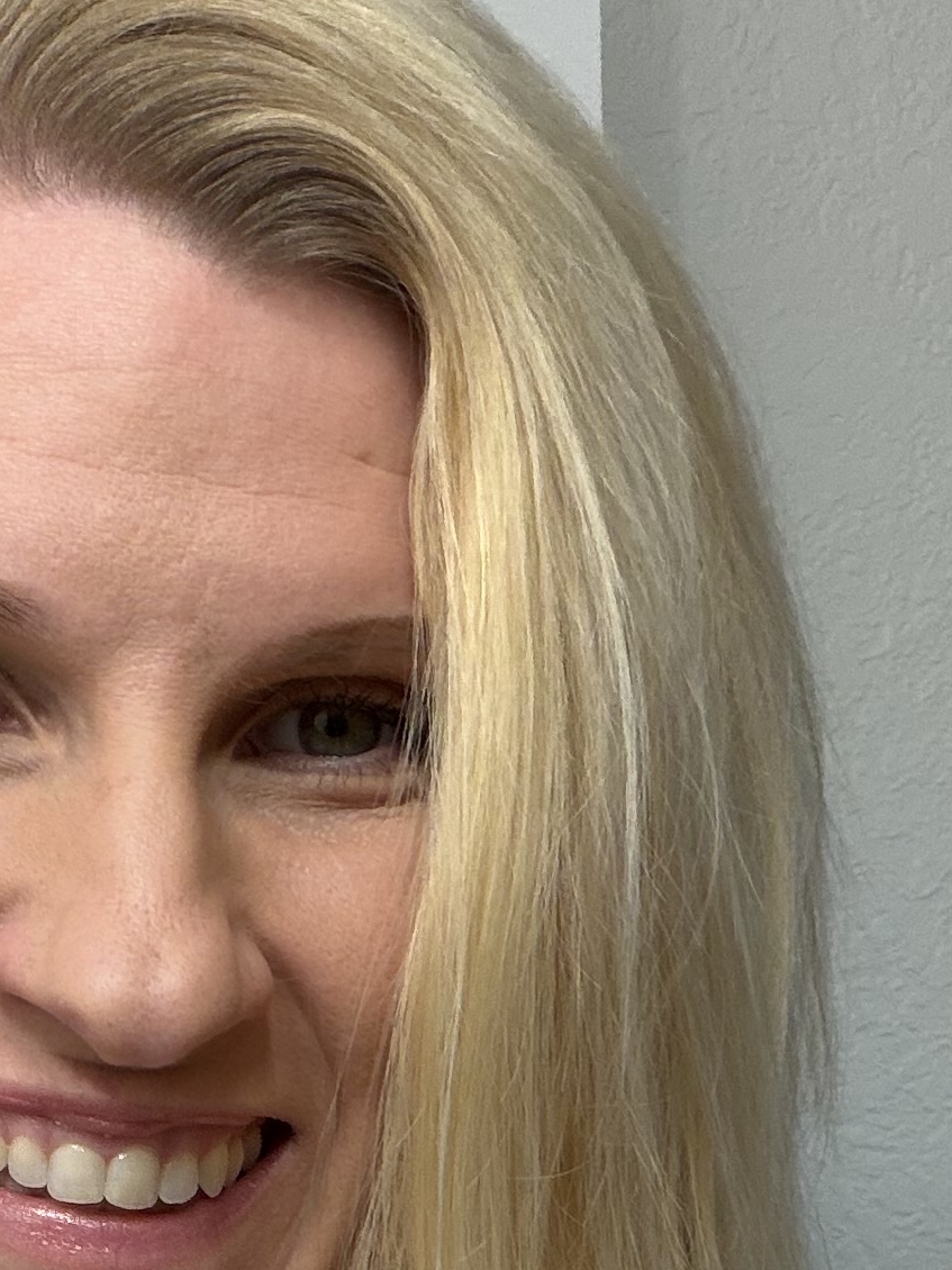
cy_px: 1396
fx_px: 3008
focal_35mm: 82
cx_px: -17
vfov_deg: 22.5
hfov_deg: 17.5
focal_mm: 2.71
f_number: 1.9
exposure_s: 1/60
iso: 64
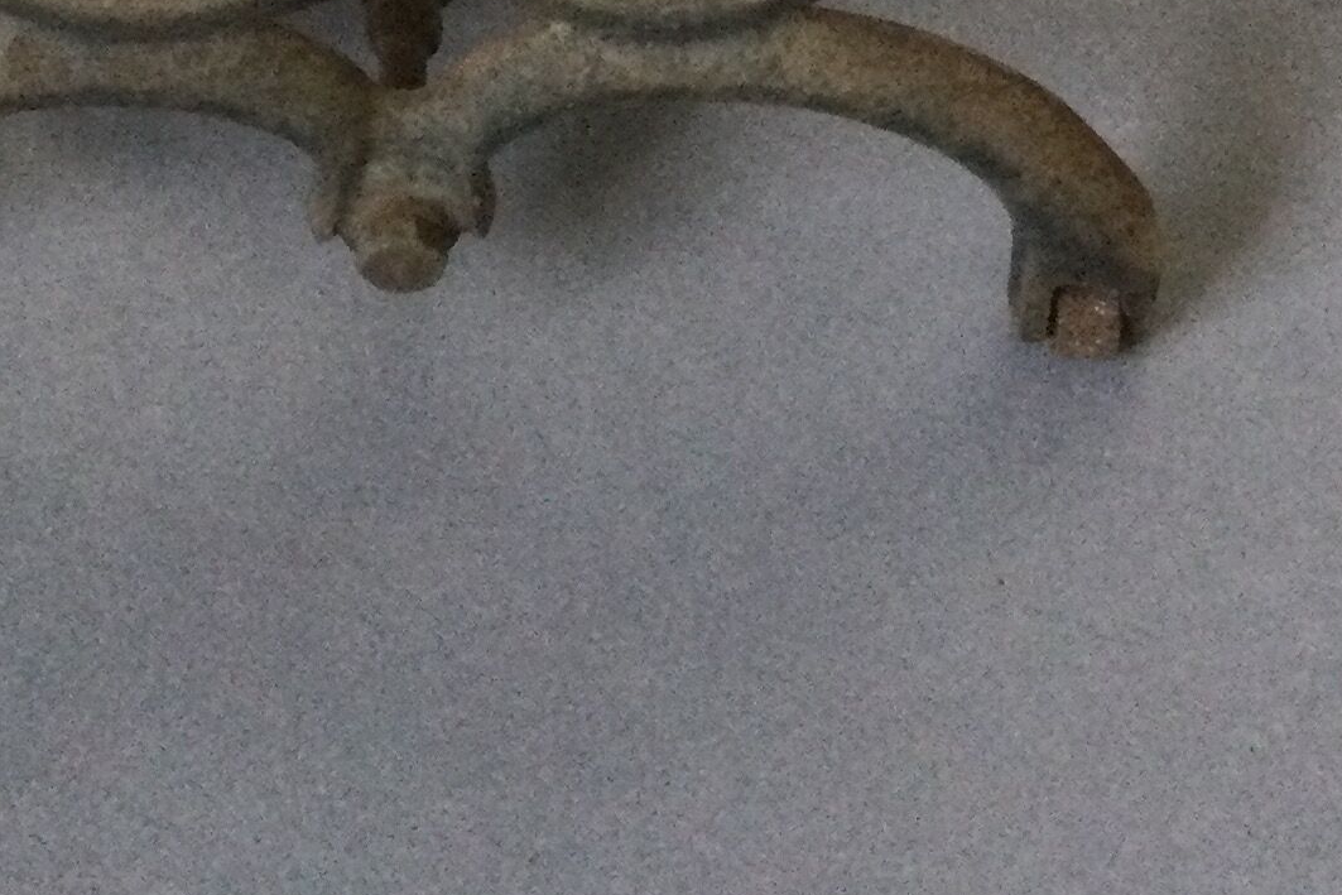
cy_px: -1087
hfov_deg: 20.5
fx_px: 3691
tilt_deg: -36.6
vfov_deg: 11.8
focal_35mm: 99
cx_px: 413
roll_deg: -1.1
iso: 200
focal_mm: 3.3
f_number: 2.4
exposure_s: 1/33
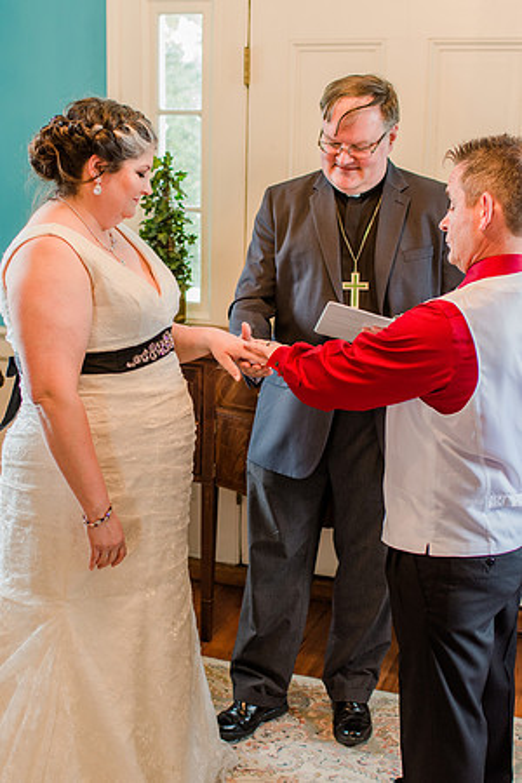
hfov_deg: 25.8
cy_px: 392
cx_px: 261
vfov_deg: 37.9
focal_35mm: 52
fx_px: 1142
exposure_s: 1/100
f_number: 2.5
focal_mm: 35
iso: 640
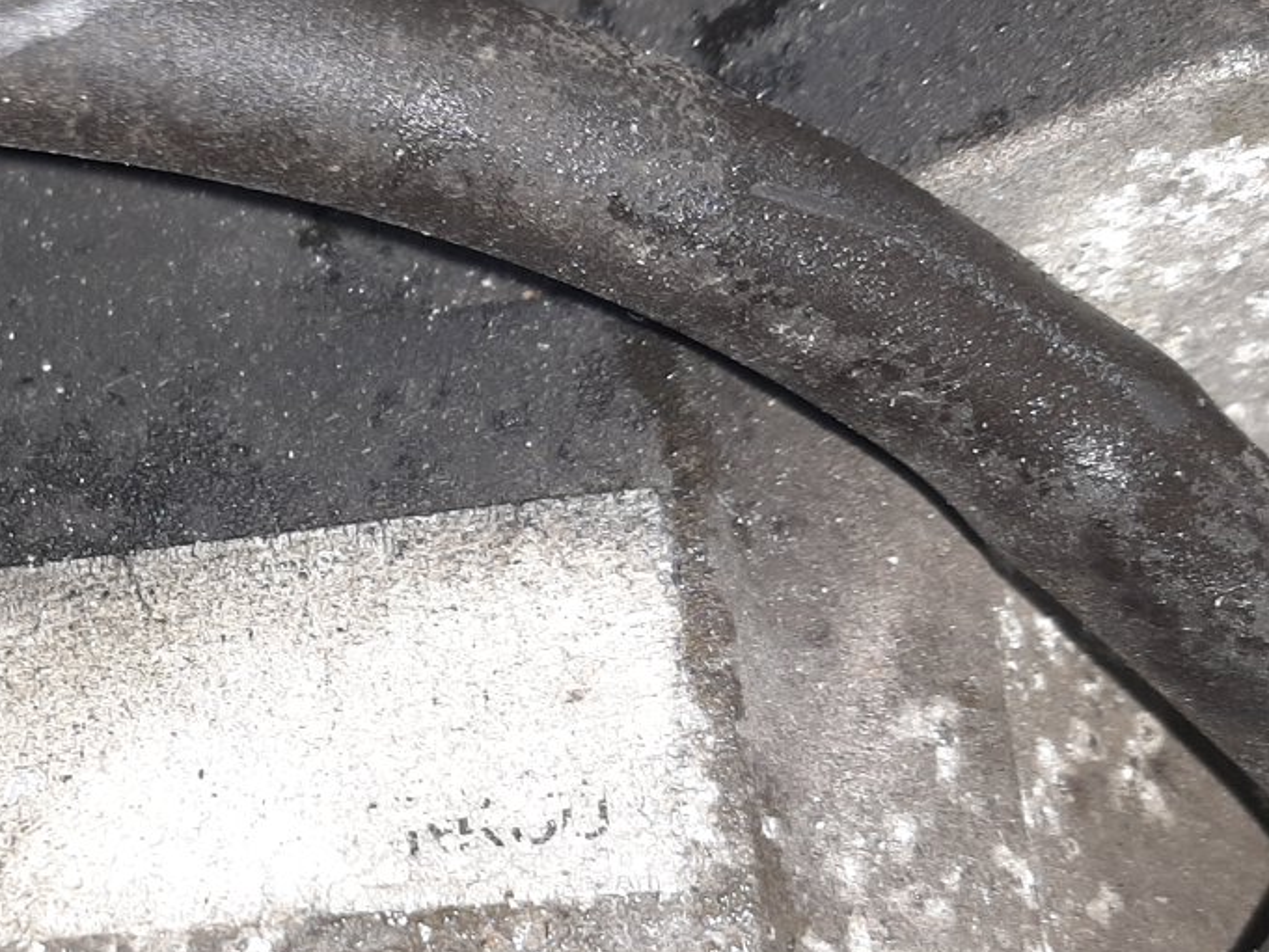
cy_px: 671
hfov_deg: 32.6
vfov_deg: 26.3
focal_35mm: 55
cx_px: 48
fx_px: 2017
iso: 189
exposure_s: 1/33
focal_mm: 3.93
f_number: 1.7
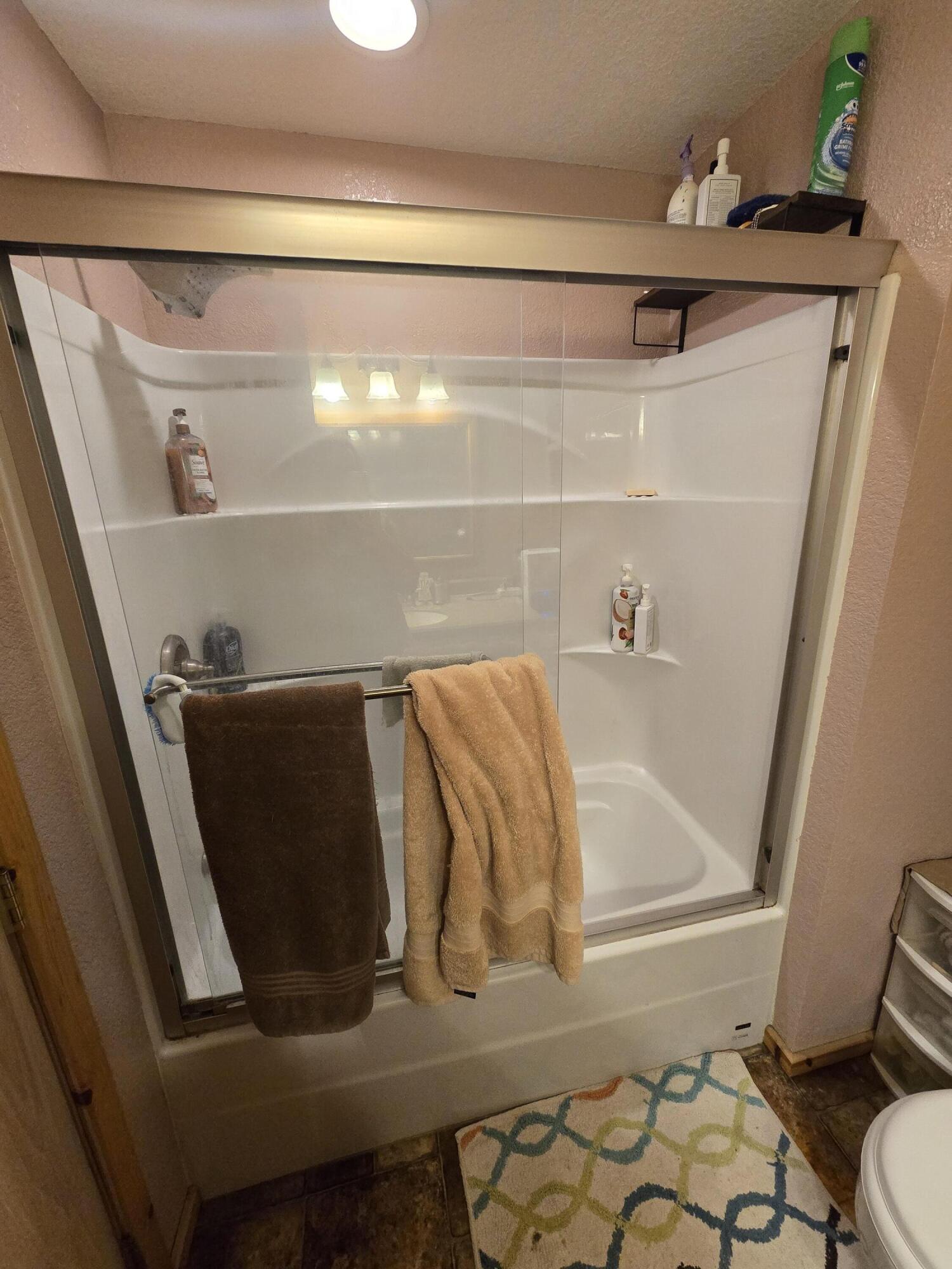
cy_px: 634
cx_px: 476
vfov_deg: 106.2
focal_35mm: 13
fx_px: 477
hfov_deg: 89.9
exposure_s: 1/60
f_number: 2.2
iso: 500
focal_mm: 2.2
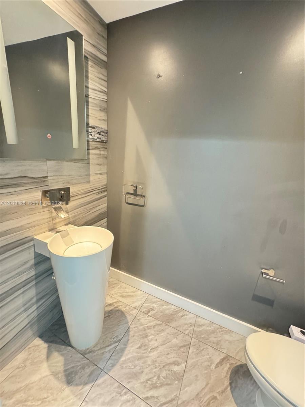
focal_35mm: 14
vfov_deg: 102.1
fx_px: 164
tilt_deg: -16.3
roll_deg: -3.8
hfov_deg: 85.7
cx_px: 152
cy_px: 204
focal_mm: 2.22
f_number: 2.2
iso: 1000
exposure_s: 1/60
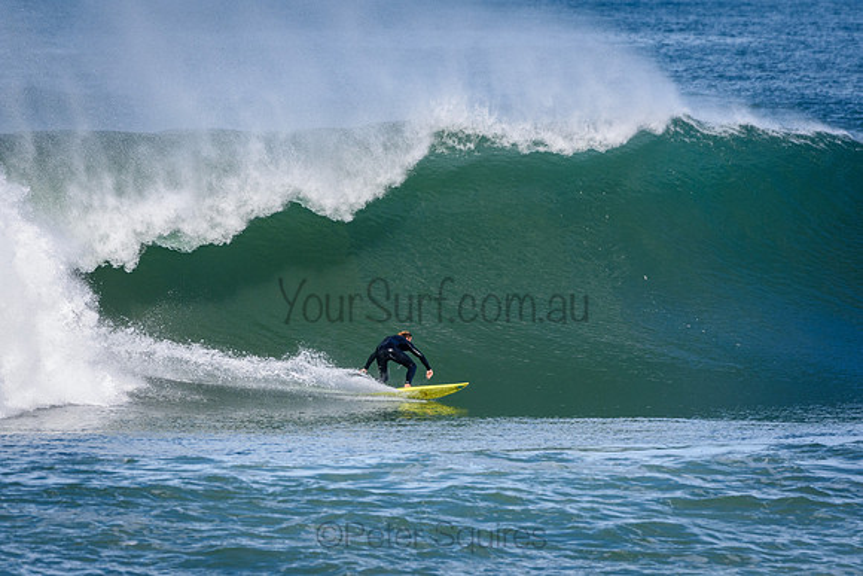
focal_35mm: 465
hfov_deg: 4.4
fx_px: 11149
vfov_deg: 3.0
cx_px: 432
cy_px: 288
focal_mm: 310
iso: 450
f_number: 5.6
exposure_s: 1/2000
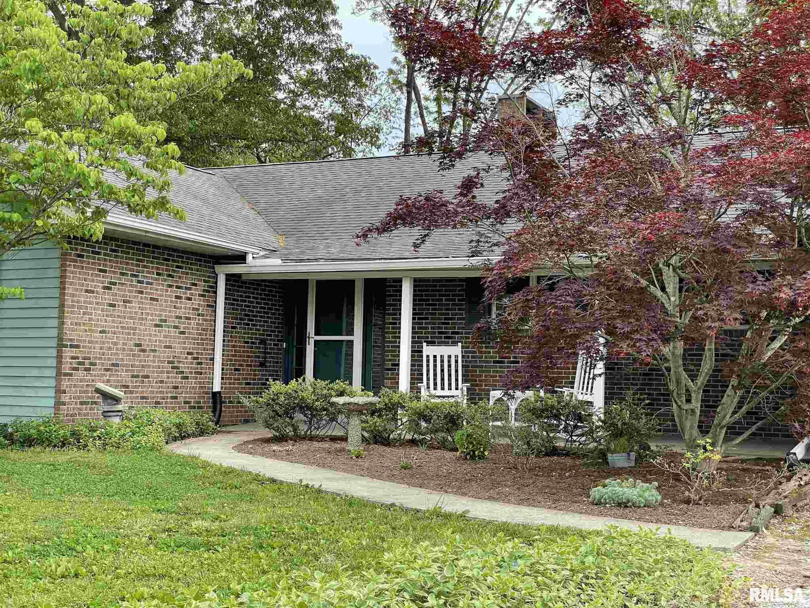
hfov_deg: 36.8
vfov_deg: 28.0
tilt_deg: +4.5
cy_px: 304
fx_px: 1217
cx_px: 405
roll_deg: -0.9
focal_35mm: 52
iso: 25
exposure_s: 1/255
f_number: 2
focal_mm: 6
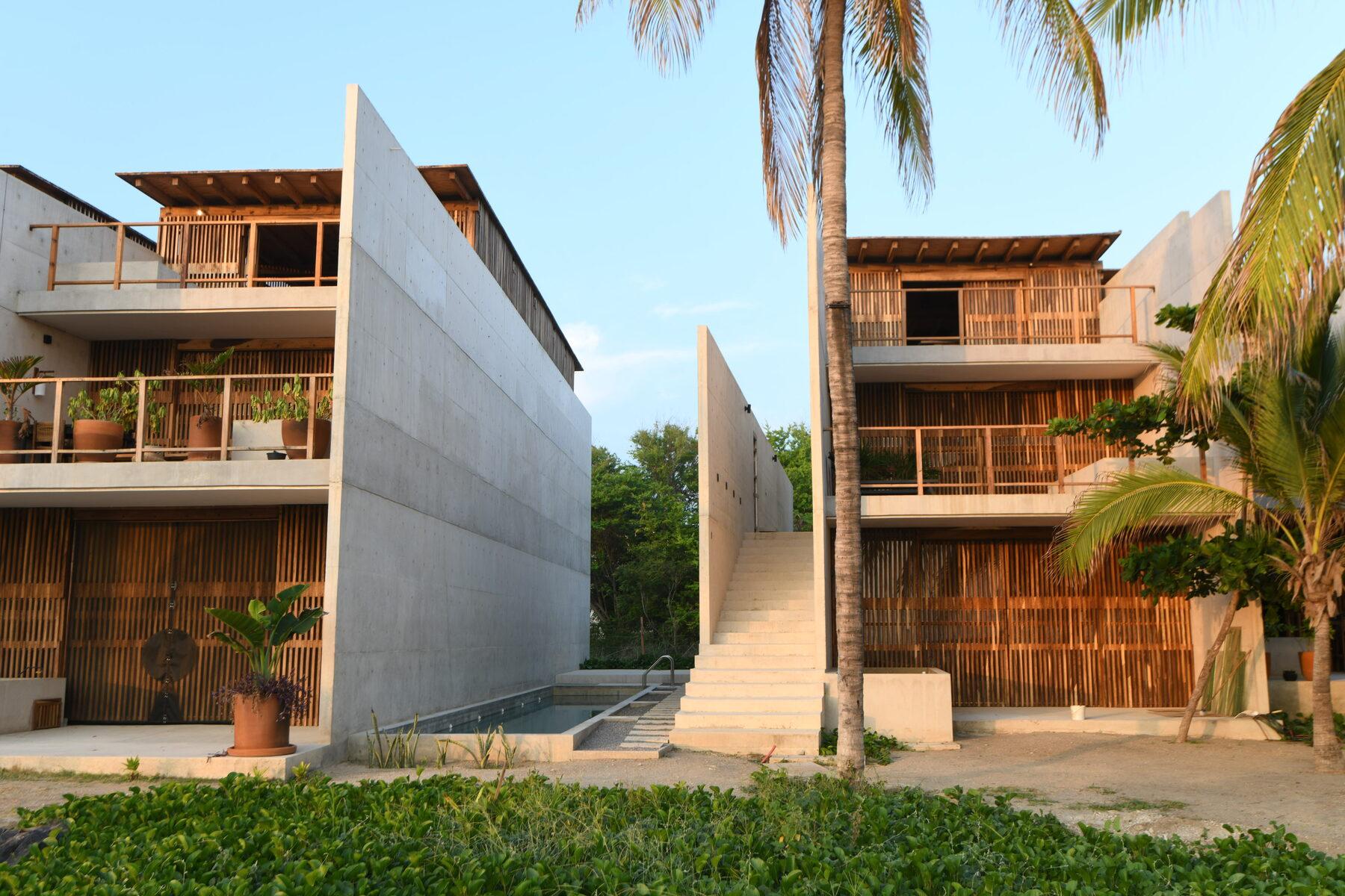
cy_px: 448
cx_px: 672
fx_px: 1195
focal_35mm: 32
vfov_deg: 41.1
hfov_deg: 58.7
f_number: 11
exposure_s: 1/13
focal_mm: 32
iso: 80
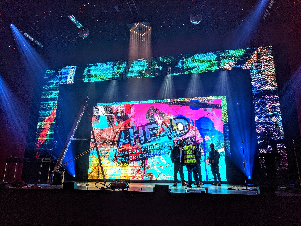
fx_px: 226
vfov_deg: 53.1
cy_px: 113
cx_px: 150
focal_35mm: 26
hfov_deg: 67.3
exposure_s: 1/100
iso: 137
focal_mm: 4.67
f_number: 2
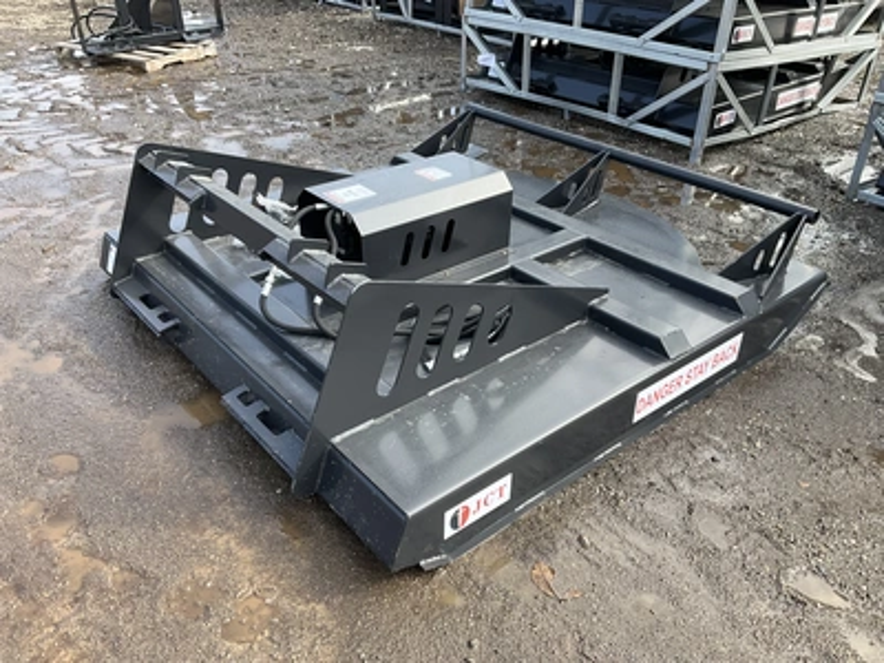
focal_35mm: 29
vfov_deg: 48.2
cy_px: 332
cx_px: 442
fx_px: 741
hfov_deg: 61.7
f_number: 1.8
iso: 25
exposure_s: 1/391
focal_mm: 3
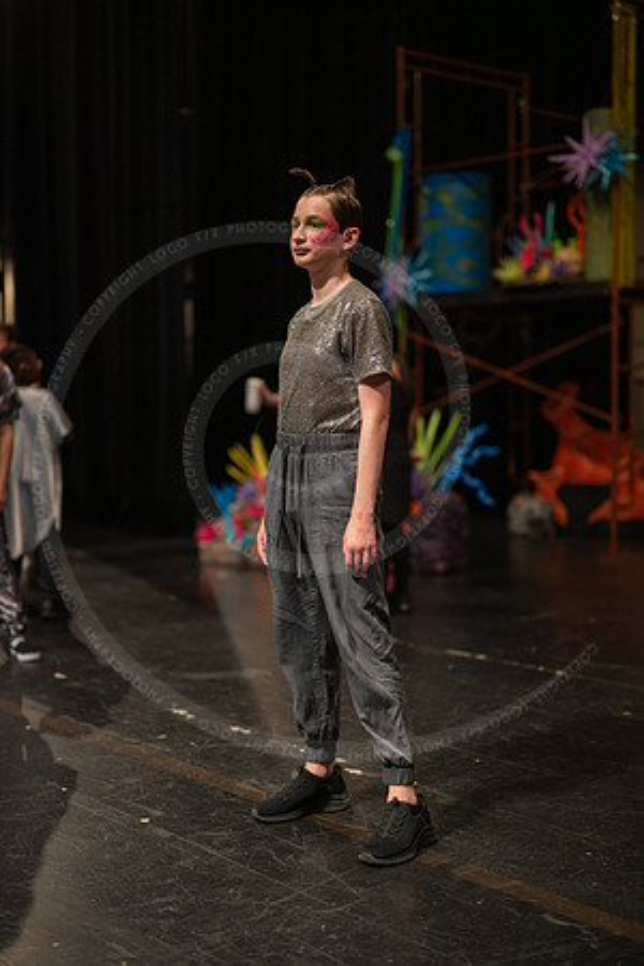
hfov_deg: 27.0
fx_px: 1342
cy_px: 483
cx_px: 322
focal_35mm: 50
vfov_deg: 39.6
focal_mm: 50
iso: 640
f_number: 1.2
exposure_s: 1/250
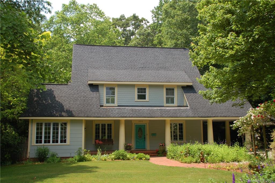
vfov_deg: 31.8
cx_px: 138
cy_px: 92
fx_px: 320
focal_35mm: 42
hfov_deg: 46.5
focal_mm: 28
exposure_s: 1/125
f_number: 5.6
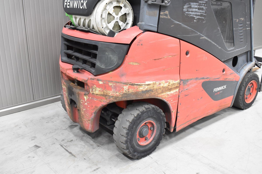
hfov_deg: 51.3
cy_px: 87
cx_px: 131
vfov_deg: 35.5
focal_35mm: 38
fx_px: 273
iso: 1600
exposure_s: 1/20
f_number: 5
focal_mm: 25
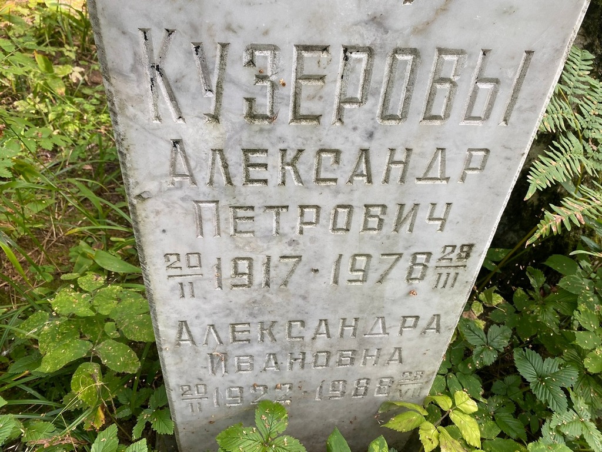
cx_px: 301
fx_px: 452
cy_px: 226
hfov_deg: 67.3
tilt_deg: -39.1
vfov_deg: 53.1
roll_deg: -6.2
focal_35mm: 26
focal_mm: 4.25
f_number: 1.8
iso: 40
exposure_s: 1/121
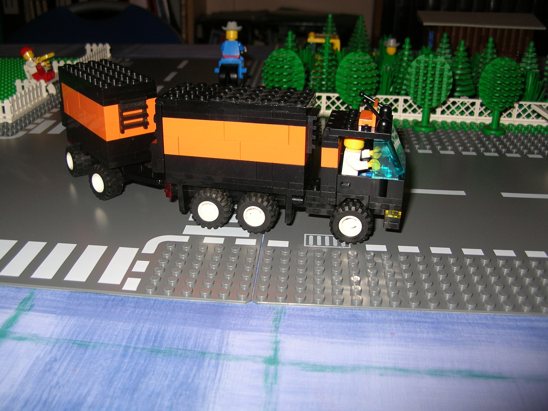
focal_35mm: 37
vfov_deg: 38.7
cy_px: 206
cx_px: 272
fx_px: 586
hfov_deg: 50.1
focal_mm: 6
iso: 50
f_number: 2.7
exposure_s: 1/60.1
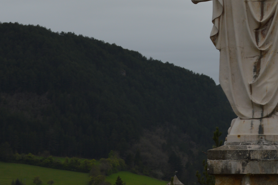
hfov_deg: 15.0
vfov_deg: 10.1
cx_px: 253
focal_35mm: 135
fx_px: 1042
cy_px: 29
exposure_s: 1/160
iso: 100
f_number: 6.3
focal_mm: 36
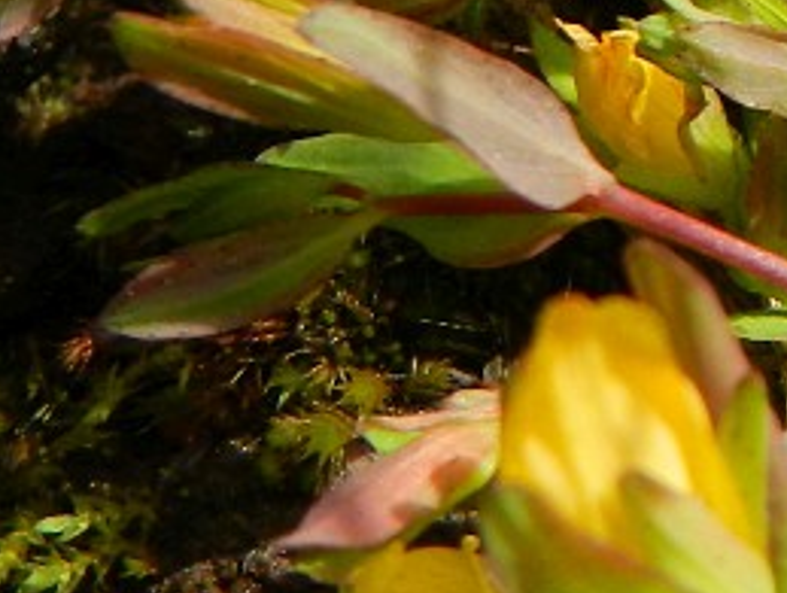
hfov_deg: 12.5
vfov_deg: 9.7
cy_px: -359
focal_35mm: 148
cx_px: 1282
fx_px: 3369
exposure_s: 1/1000
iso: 160
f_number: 3.7
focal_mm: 5.6
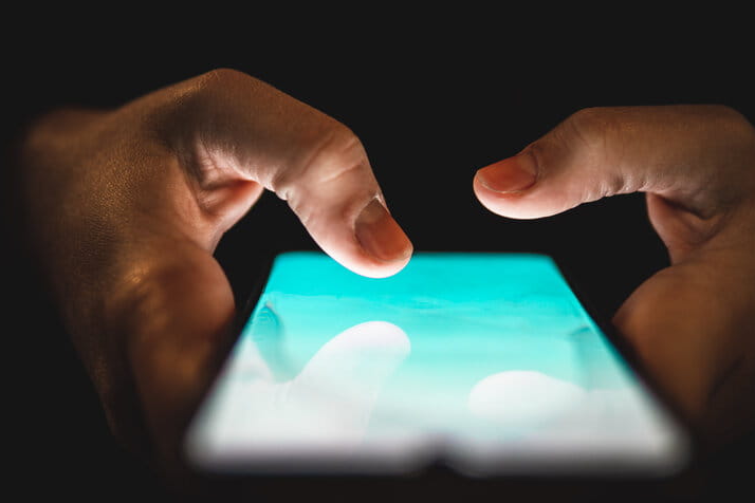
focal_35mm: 52
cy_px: 253
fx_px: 1090
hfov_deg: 38.2
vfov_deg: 26.0
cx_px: 416
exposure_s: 1/60
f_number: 1.8
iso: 200
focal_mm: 30
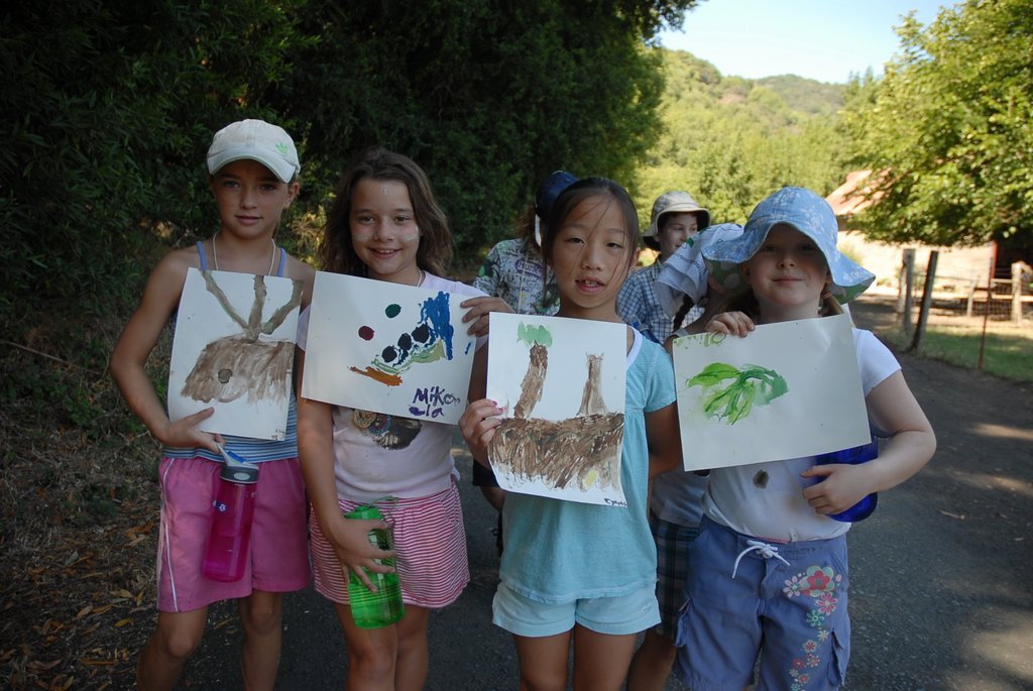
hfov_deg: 67.3
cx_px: 516
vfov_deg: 48.0
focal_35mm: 27
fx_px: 776
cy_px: 346
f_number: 3.5
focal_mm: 18
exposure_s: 1/250
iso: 140
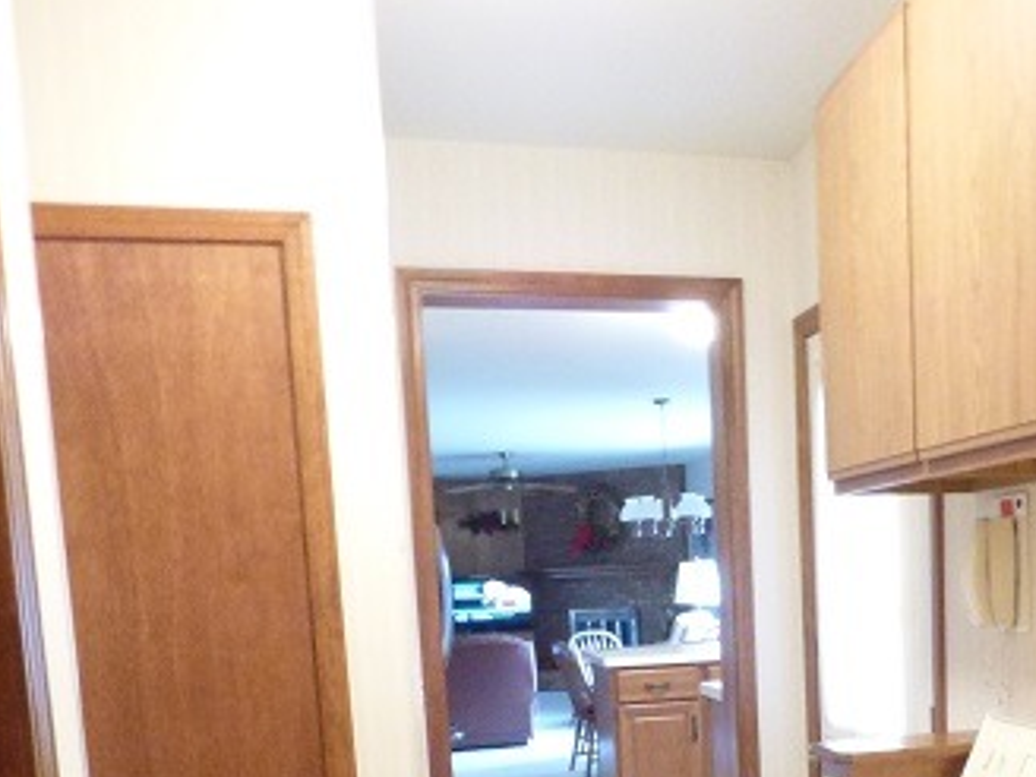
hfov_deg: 46.4
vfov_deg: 34.3
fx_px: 1167
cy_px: 733
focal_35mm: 39
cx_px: 761
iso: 1250
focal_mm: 3.58
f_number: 7.1
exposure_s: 1/4
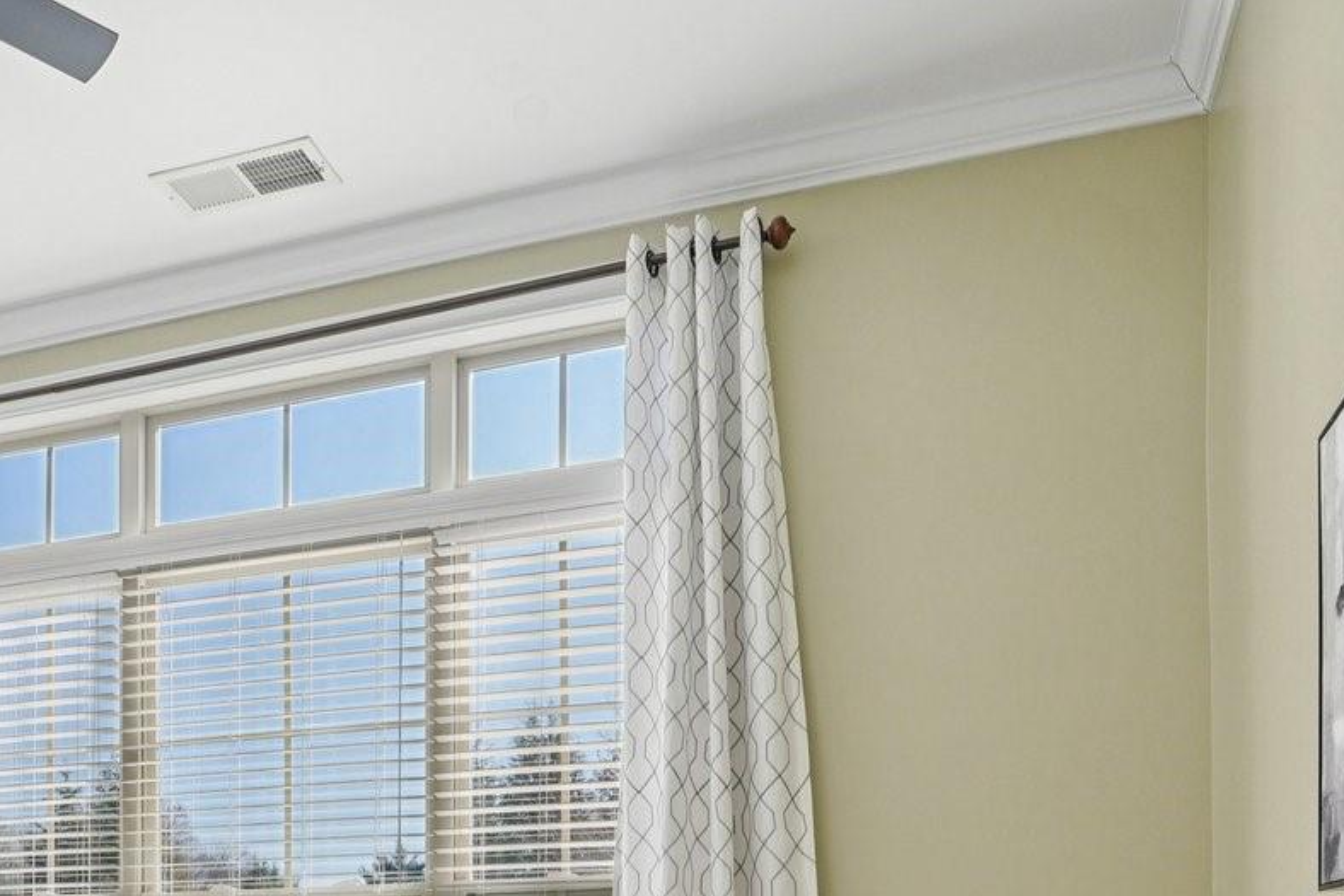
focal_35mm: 39
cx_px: 341
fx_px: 1456
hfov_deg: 47.8
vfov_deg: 30.1
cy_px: 1025
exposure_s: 1/45
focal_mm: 10
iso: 100
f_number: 8
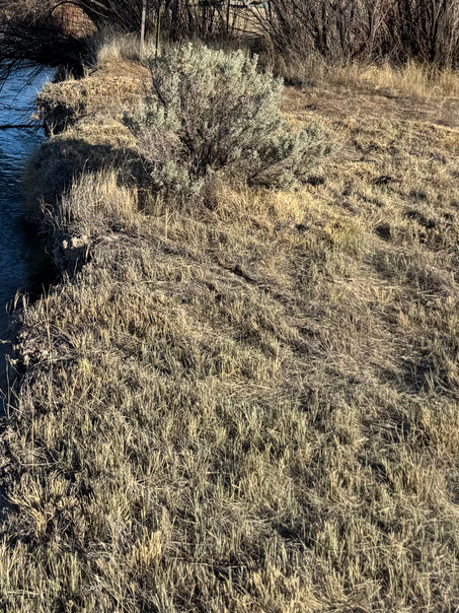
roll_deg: -3.7
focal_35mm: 61
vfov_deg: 29.8
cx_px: -85
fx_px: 1078
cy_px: 16
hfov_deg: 22.3
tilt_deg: -0.1
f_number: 1.78
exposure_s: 1/4608
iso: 80
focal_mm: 6.76
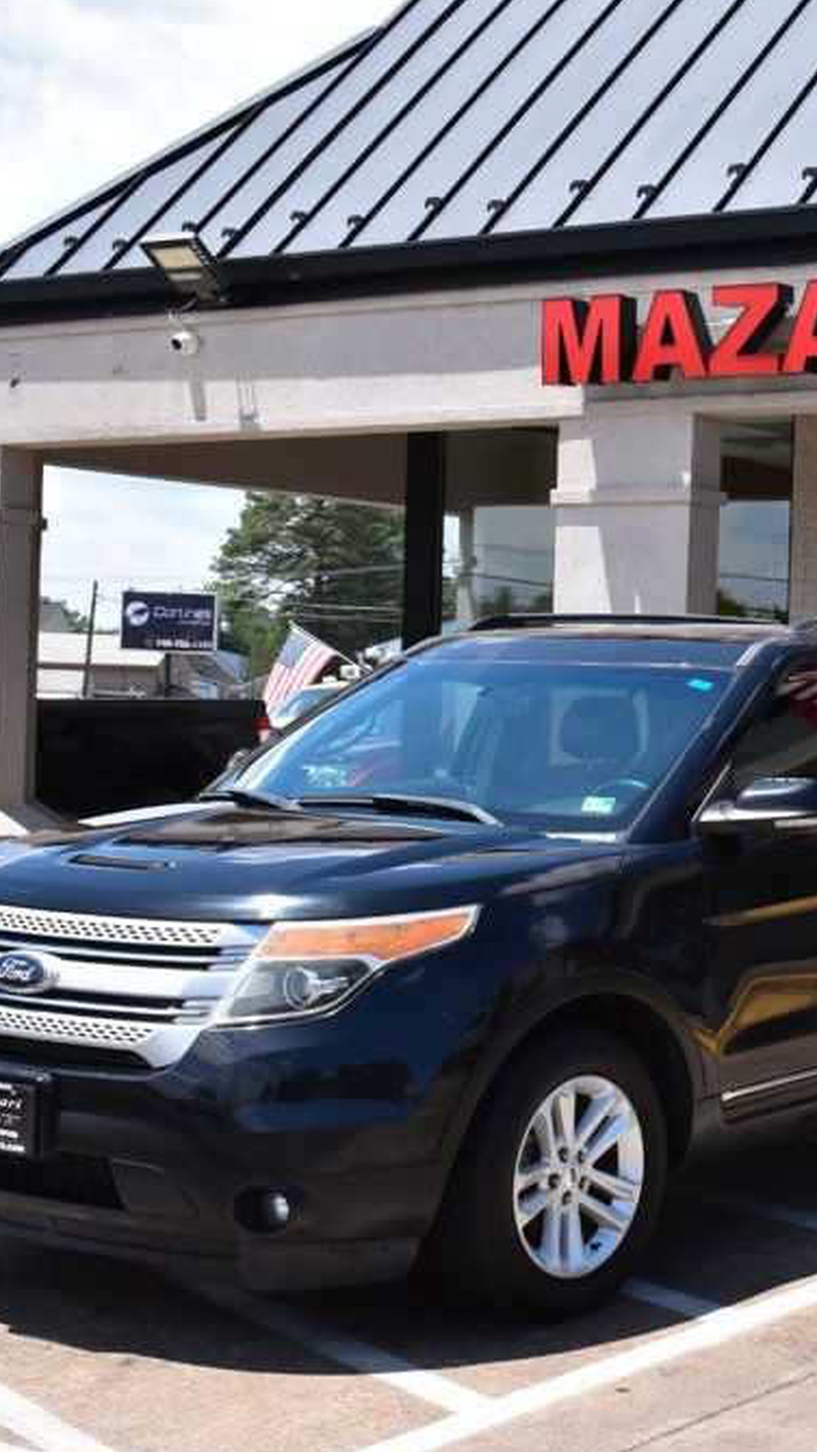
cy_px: 728
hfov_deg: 17.7
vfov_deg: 32.4
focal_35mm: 65
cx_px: 997
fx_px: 2495
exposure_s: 1/400
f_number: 11
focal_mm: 27
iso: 400
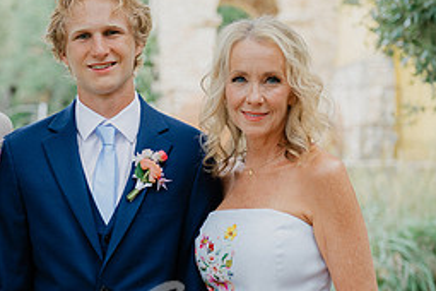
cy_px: 166
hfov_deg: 16.9
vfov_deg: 11.4
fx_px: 1453
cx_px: 59
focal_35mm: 120
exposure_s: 1/640
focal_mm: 50
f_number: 2.5
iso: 160
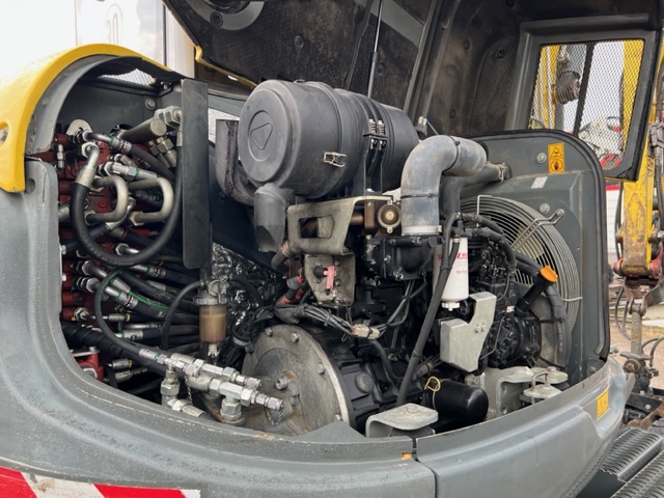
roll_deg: +0.6
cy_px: 249
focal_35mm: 26
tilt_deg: -2.2
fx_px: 499
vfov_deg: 53.1
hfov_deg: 67.3
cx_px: 332
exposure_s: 1/163
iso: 50
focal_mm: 5.7
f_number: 1.5
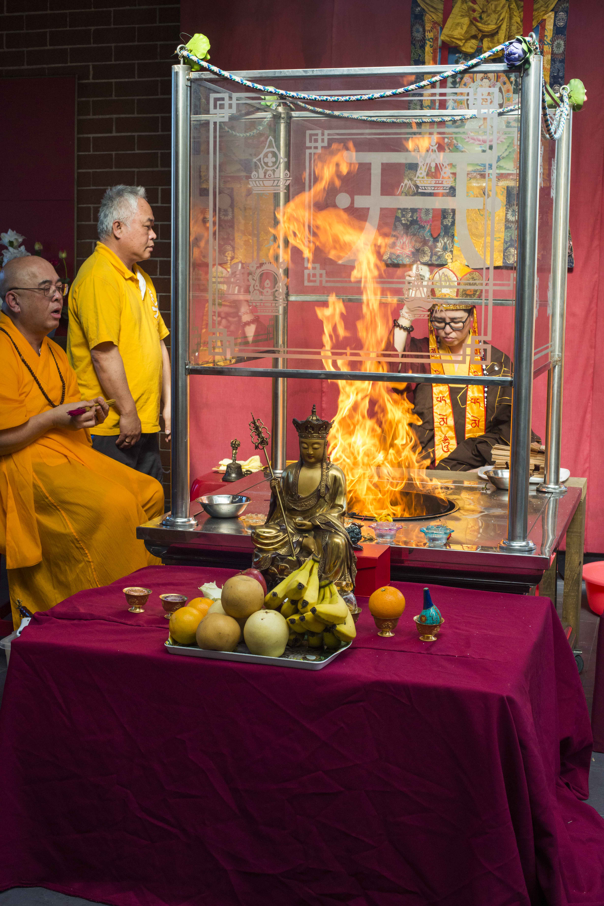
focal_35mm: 50
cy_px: 453
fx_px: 1257
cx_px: 302
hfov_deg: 27.0
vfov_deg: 39.6
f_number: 10
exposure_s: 1/250
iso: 1600
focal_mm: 50
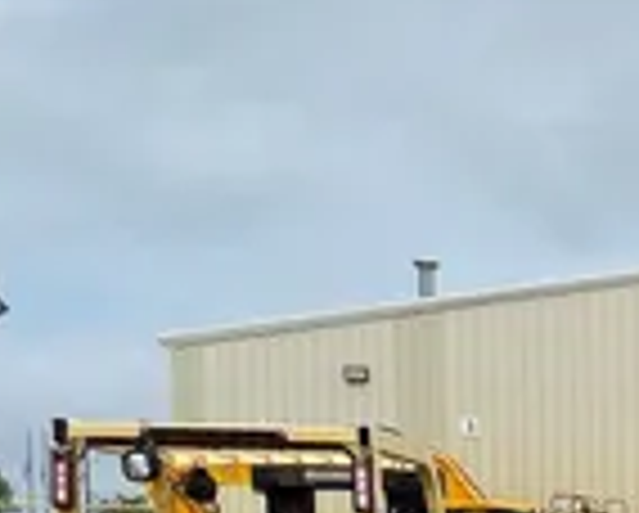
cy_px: 988
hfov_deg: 13.3
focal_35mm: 131
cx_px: 1120
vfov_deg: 10.9
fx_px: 2481
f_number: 1.6
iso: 32
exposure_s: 1/2882
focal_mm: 4.2
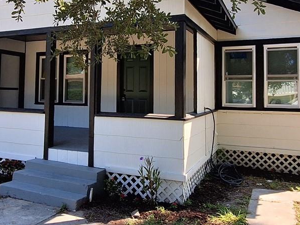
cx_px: 136
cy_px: 74
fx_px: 303
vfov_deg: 40.2
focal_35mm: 35
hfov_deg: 52.5
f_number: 2.2
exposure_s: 1/715
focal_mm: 1.74
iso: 40
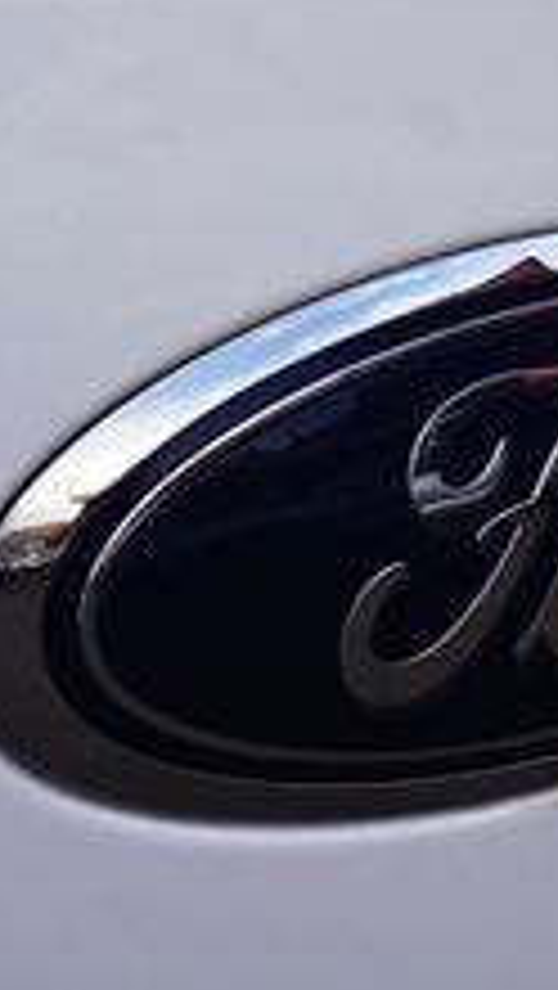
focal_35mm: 73
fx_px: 1917
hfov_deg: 16.5
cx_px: 338
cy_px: 40
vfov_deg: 27.6
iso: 100
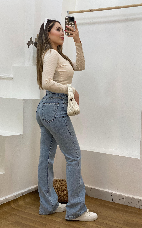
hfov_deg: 23.1
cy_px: 113
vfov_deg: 36.3
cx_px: 59
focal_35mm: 56
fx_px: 347
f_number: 2
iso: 80
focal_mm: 6
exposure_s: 1/100
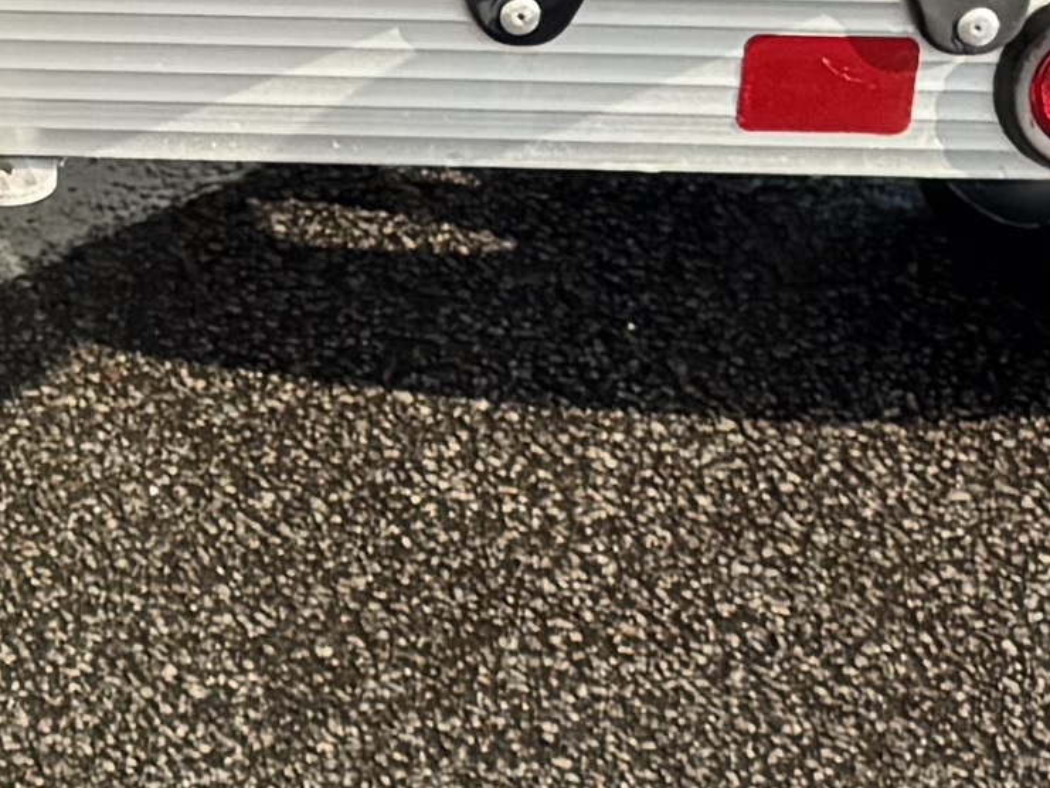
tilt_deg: -16.1
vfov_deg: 7.7
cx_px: -941
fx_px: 5612
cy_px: -787
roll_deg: -2.3
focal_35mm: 185
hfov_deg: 10.0
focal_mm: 6.76
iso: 80
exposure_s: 1/1026
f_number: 1.78
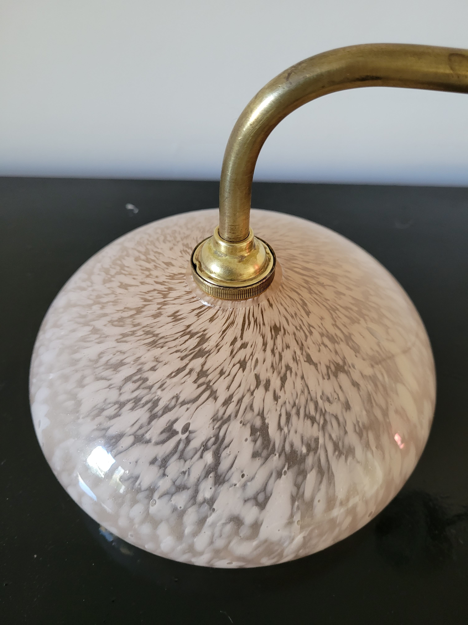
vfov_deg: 67.3
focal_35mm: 26
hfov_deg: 53.1
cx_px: 234
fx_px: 469
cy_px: 312
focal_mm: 5.4
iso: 320
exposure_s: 1/50
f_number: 1.8
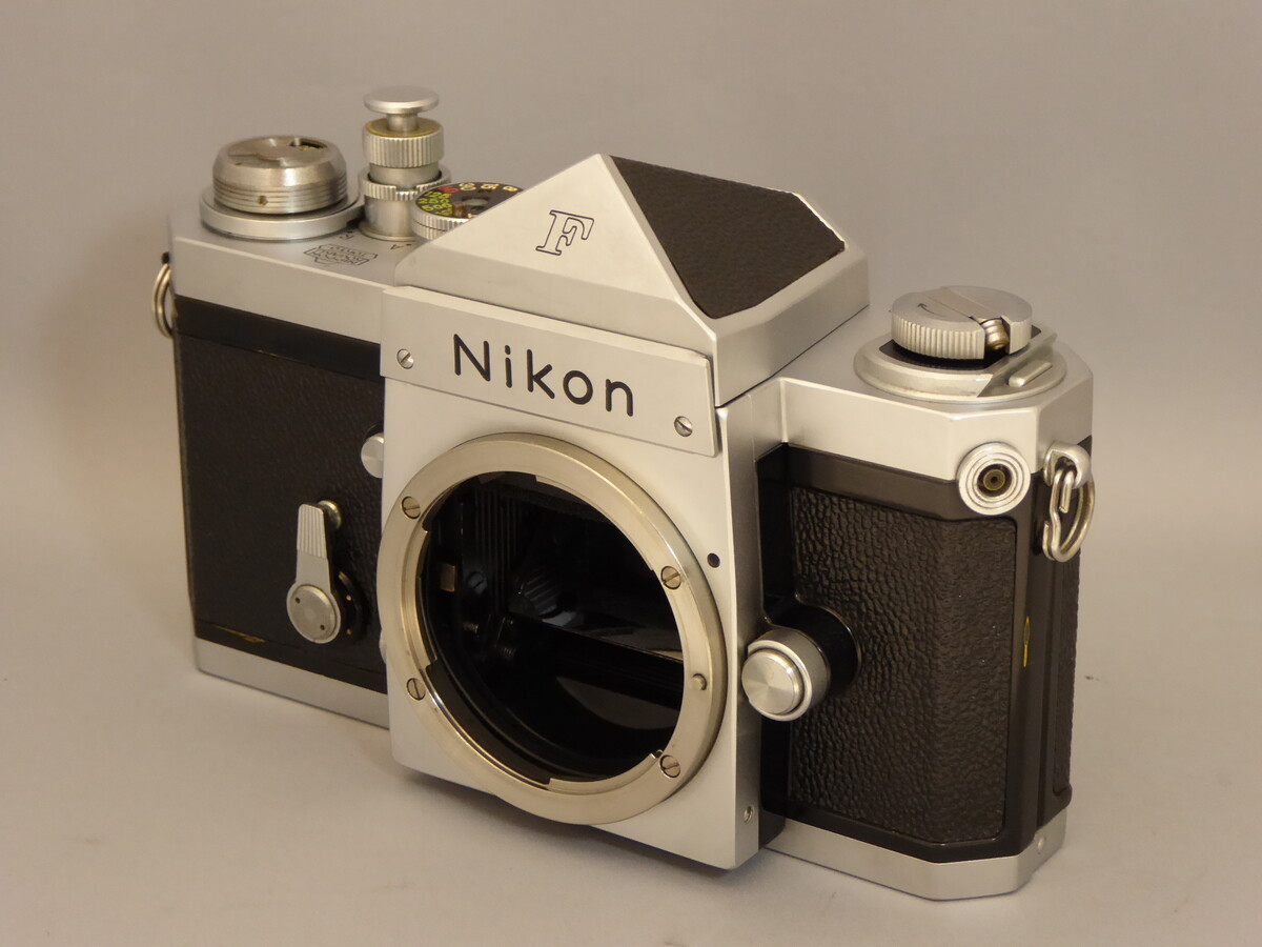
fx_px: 3062
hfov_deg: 23.3
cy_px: 474
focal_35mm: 84
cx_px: 631
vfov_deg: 17.6
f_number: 4.8
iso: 400
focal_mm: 15
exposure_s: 1/25
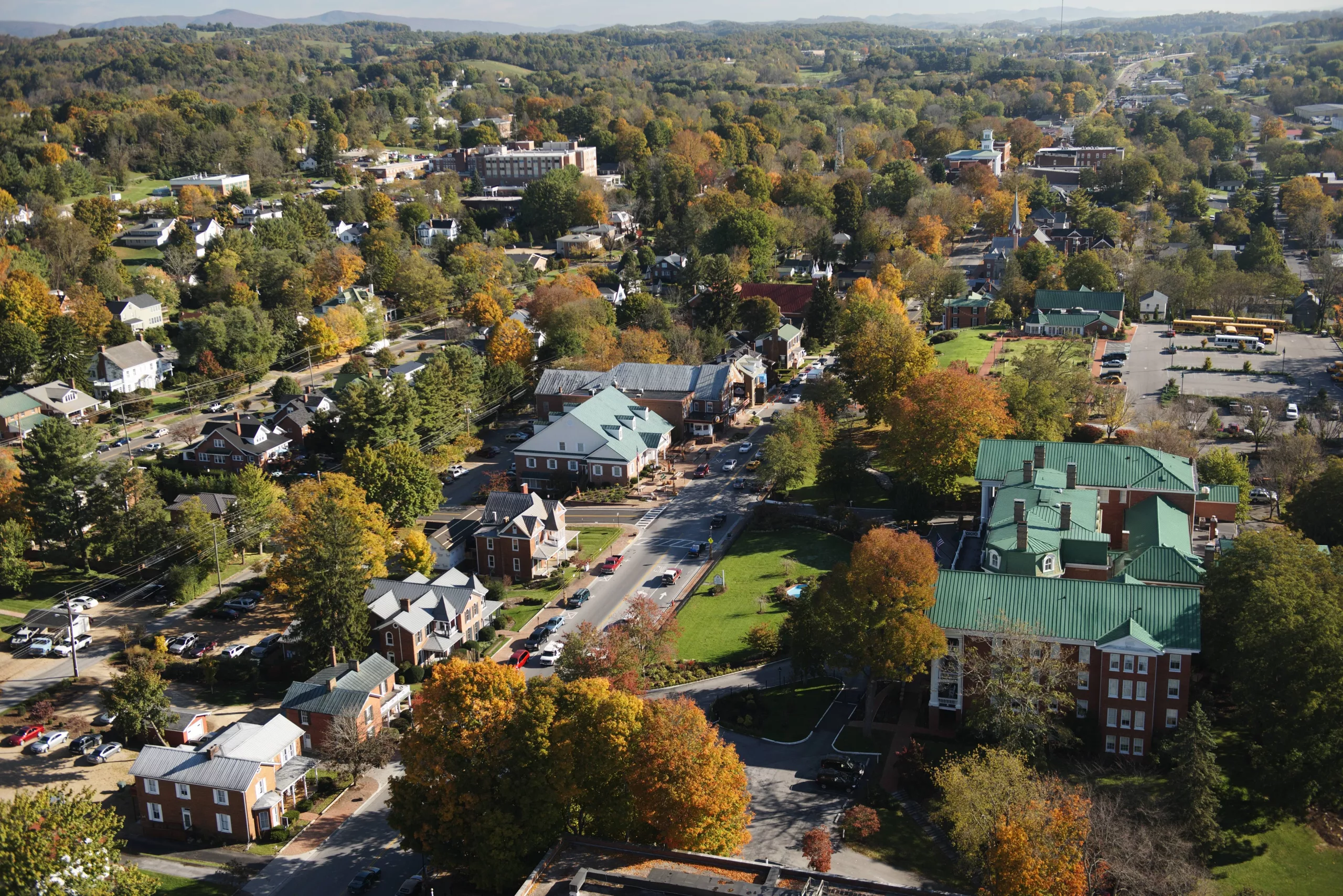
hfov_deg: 50.7
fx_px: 1418
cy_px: 448
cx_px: 672
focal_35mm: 38
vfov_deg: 35.1
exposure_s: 1/640
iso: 400
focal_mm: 38
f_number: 4
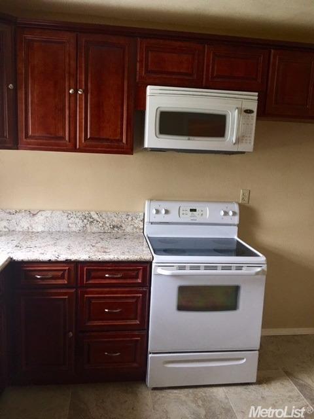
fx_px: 351
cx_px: 157
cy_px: 210
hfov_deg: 48.2
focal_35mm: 29
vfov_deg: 61.7
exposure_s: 1/15
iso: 50
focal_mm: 4.15
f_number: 2.2
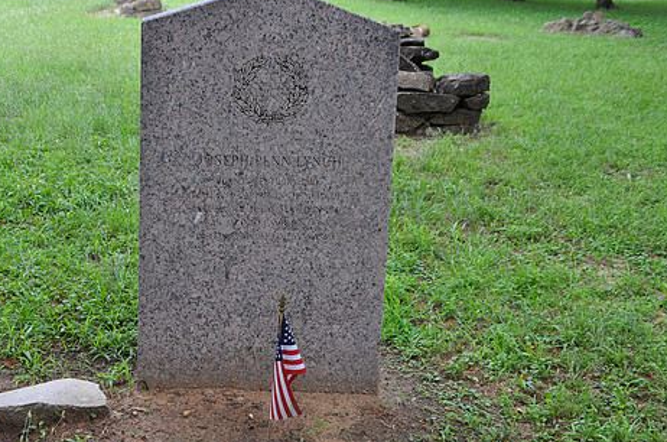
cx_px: 286
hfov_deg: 40.3
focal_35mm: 49
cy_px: 232
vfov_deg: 27.4
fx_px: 906
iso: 250
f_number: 5.6
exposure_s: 1/125
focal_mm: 26
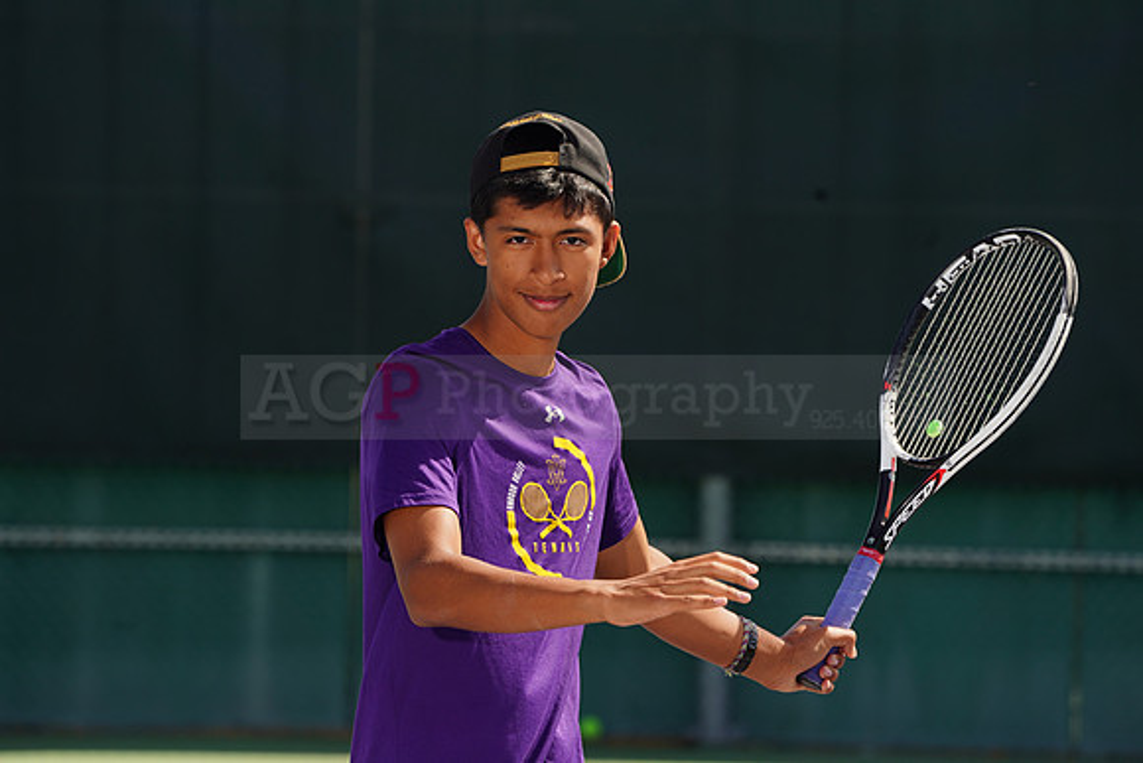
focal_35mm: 282
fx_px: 8955
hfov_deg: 7.3
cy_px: 382
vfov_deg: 4.9
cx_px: 572
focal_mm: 282
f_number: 9
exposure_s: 1/250
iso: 100
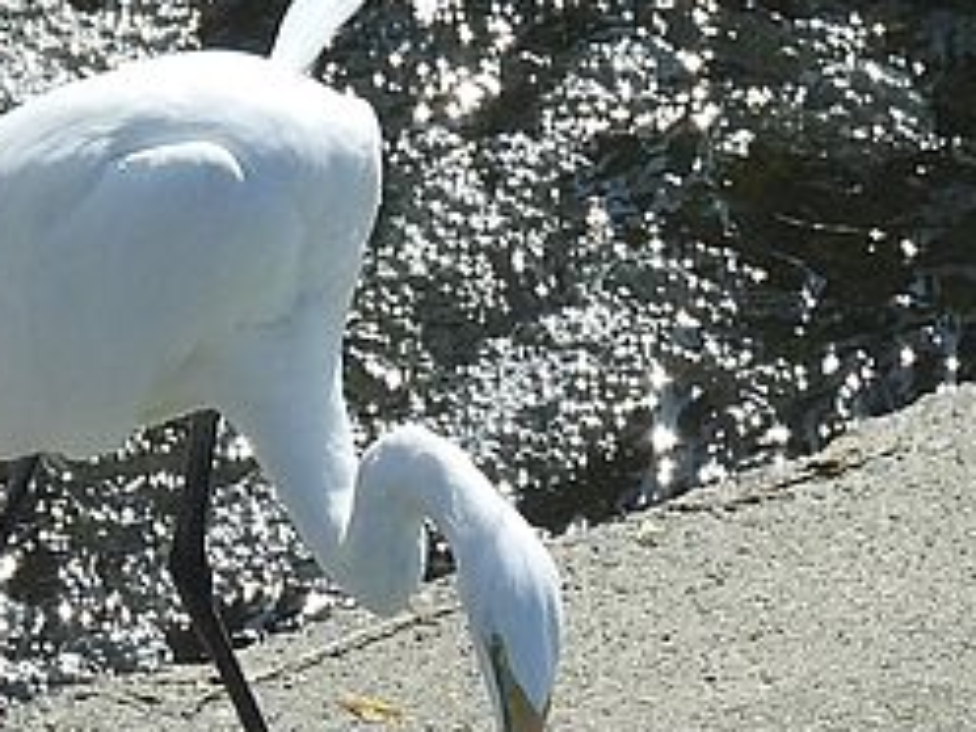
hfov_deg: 1.0
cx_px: 763
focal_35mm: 1932
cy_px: 795
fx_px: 54473
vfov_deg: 0.8
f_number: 5
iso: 250
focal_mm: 107
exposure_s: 1/1600
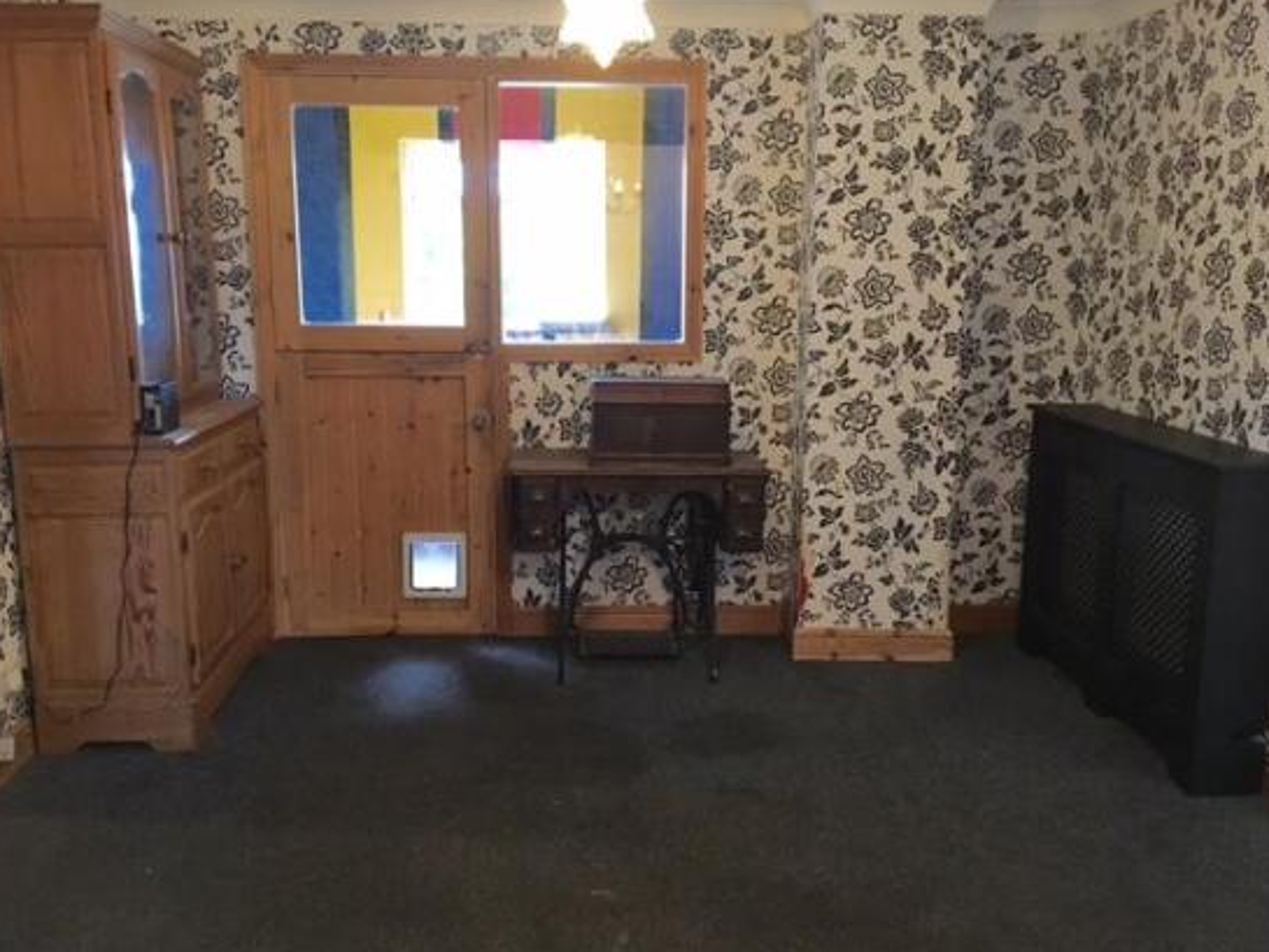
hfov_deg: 58.3
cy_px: 462
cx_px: 618
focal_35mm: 31
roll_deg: -0.7
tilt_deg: -11.5
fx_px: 1137
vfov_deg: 45.5
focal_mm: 4.15
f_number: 2.2
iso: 200
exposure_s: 1/17
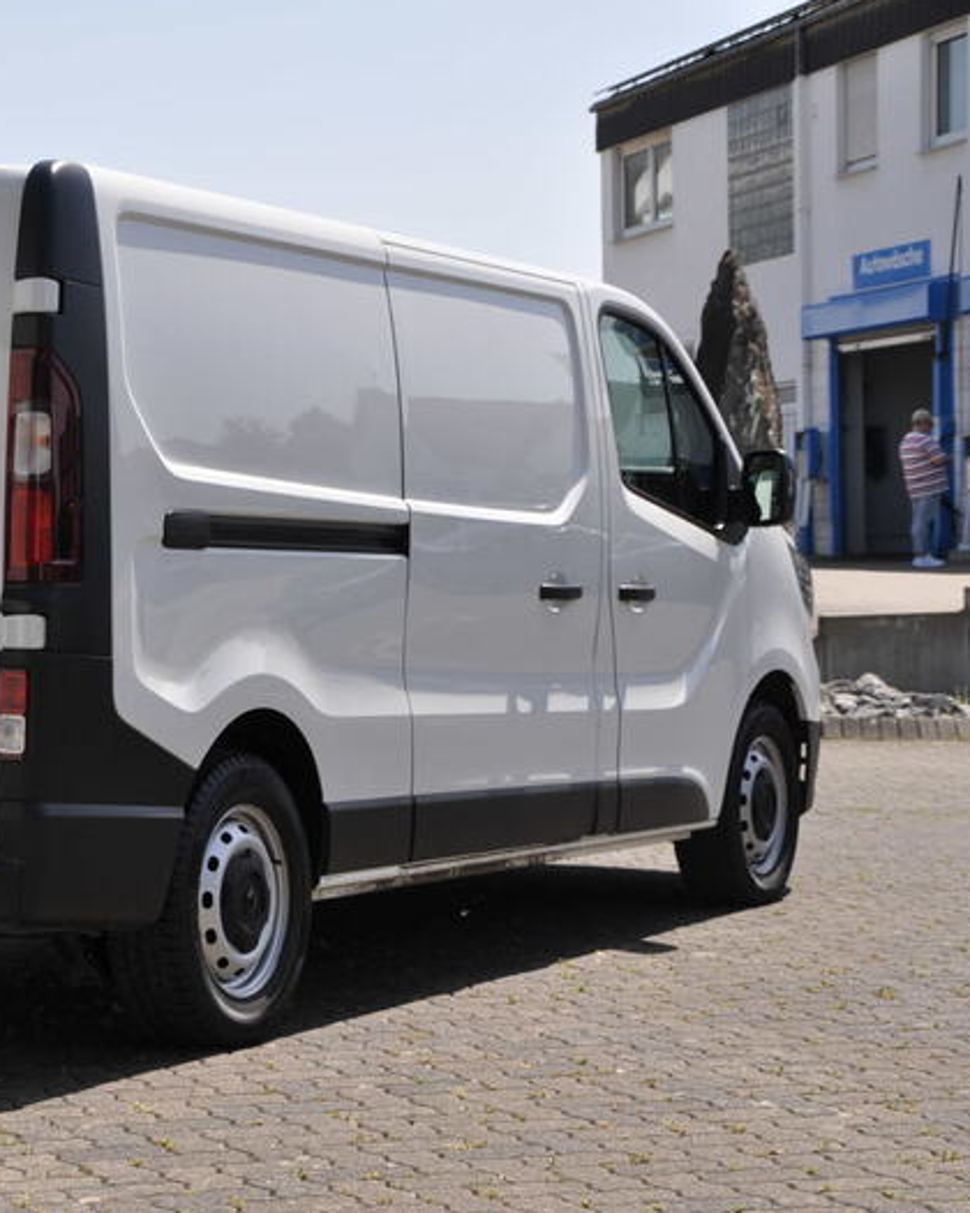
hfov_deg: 16.9
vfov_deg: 21.3
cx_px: 118
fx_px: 3230
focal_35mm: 90
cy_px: 603
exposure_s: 1/320
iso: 200
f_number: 9
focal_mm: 42
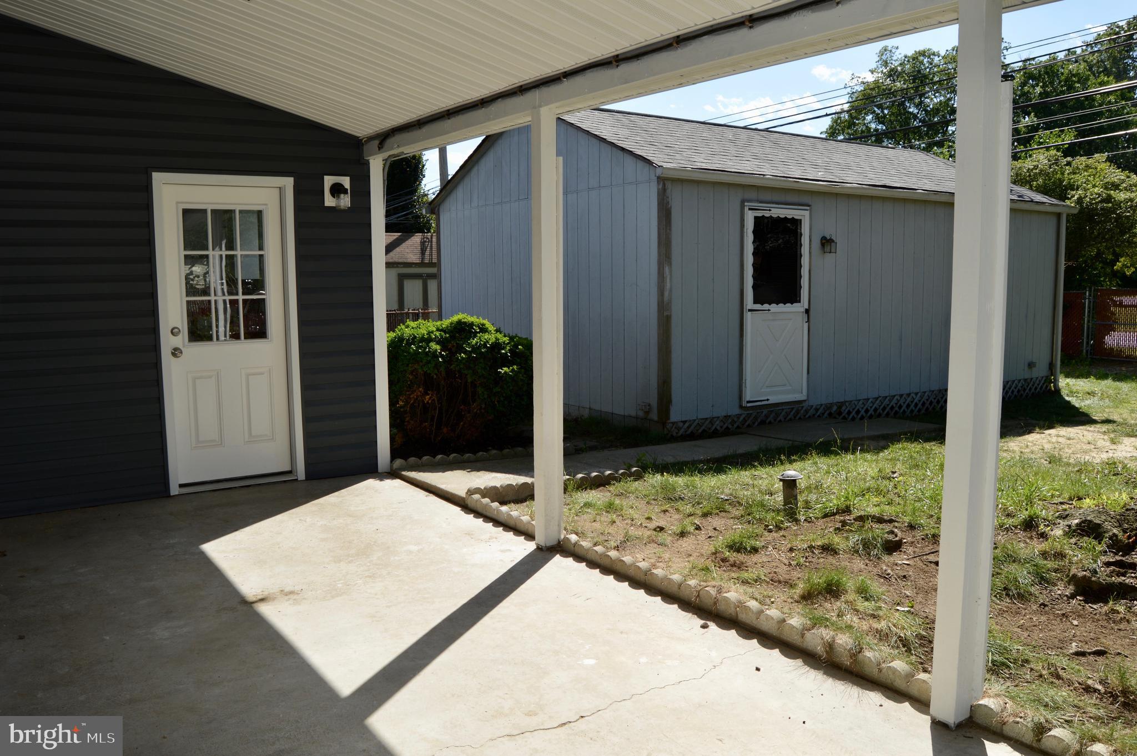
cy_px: 378
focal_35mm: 27
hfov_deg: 67.4
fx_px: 852
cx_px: 568
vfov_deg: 47.8
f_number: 9
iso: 100
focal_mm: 18
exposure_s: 1/200
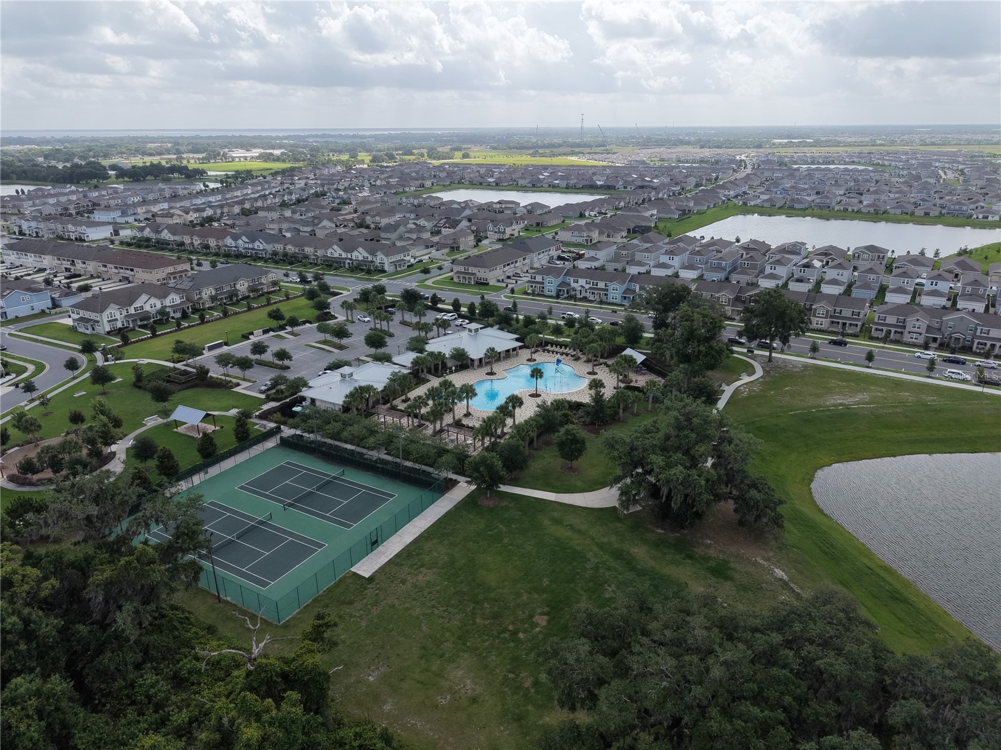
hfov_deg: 71.6
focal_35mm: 24
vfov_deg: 56.8
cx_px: 500
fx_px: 694
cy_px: 375
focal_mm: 8.67
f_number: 1.8
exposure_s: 1/6000
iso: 400
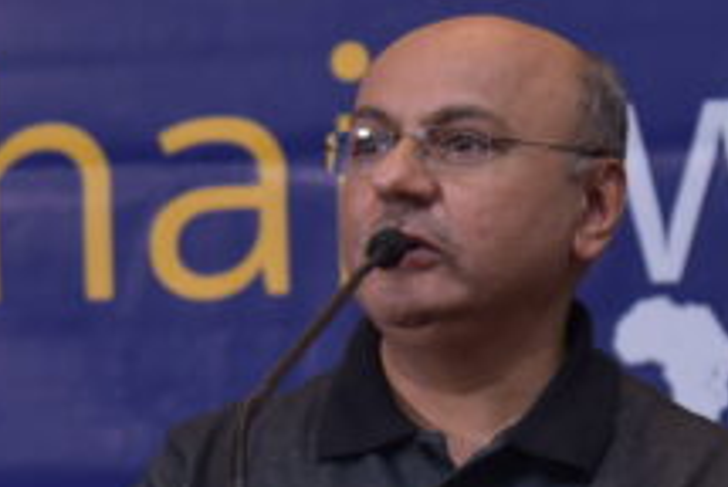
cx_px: 210
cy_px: 350
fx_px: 4921
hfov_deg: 8.5
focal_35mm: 243
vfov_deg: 5.7
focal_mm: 75
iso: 640
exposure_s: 1/80
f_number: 4
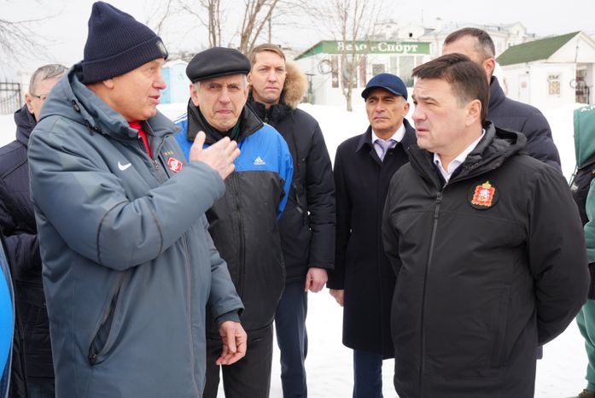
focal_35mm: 39
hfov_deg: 49.5
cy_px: 199
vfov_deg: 34.3
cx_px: 298
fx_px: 645
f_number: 6.3
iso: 500
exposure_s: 1/200
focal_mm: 39
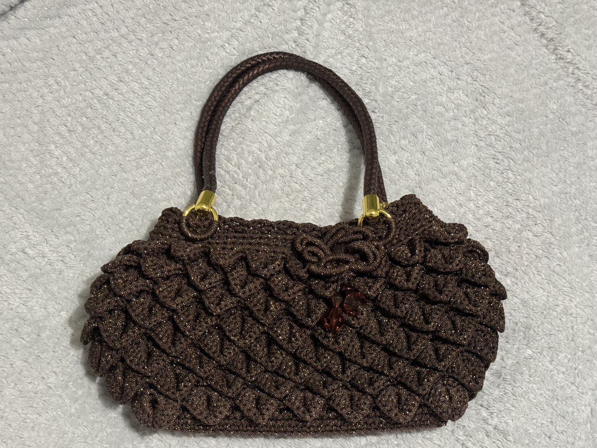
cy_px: 224
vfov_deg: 30.3
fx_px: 828
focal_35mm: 48
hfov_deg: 39.7
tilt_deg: -59.5
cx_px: 298
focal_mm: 6.76
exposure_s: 1/40
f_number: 1.78
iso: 320
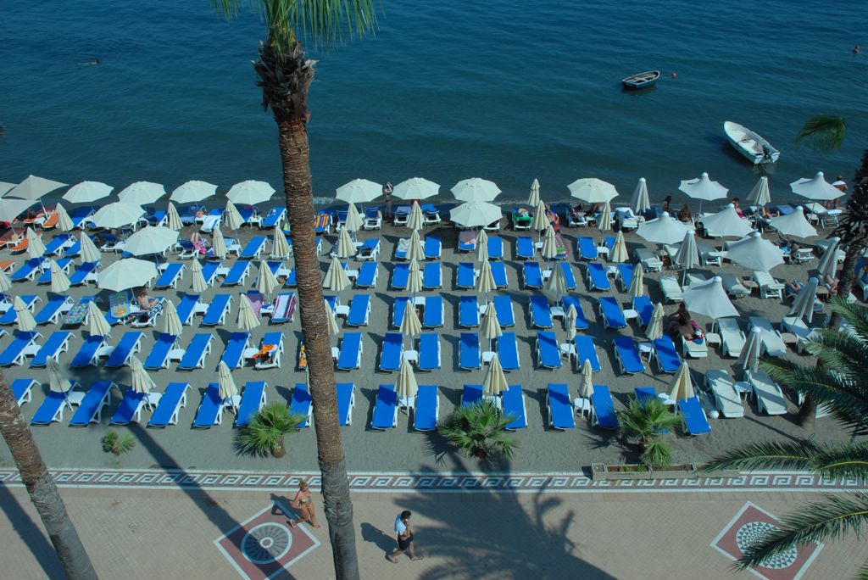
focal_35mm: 30
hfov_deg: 61.9
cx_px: 434
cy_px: 290
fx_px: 724
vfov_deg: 43.7
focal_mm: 20
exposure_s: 1/250
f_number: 9
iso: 125
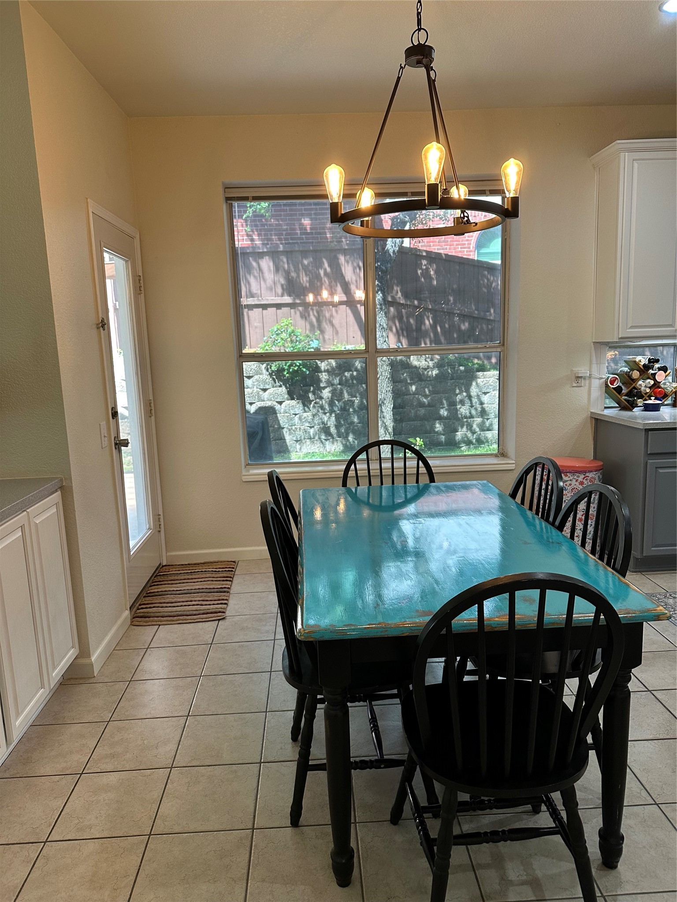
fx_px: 626
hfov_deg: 56.8
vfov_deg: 71.6
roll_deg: +1.9
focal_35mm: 24
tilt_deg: -10.6
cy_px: 451
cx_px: 338
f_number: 1.78
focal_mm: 6.86
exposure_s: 1/120
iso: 200
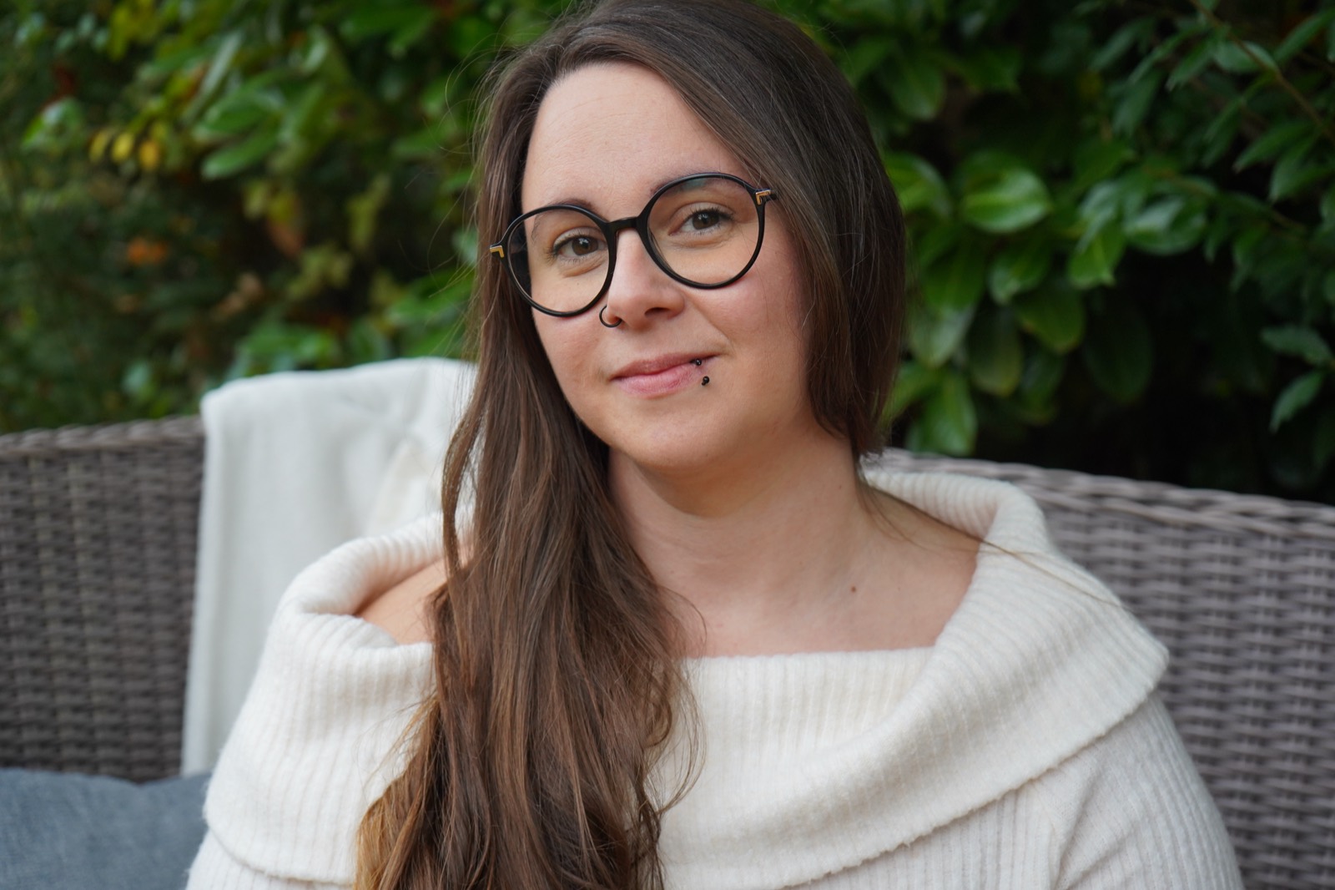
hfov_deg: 34.5
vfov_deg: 23.4
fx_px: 2150
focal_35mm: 58
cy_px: 445
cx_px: 668
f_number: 5
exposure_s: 1/160
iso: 1000
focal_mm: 58
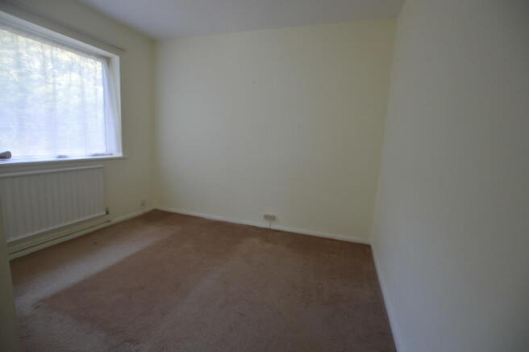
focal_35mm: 15
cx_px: 264
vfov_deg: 77.2
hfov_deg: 100.4
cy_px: 176
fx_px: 220
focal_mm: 10
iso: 400
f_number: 3.5
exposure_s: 1/60
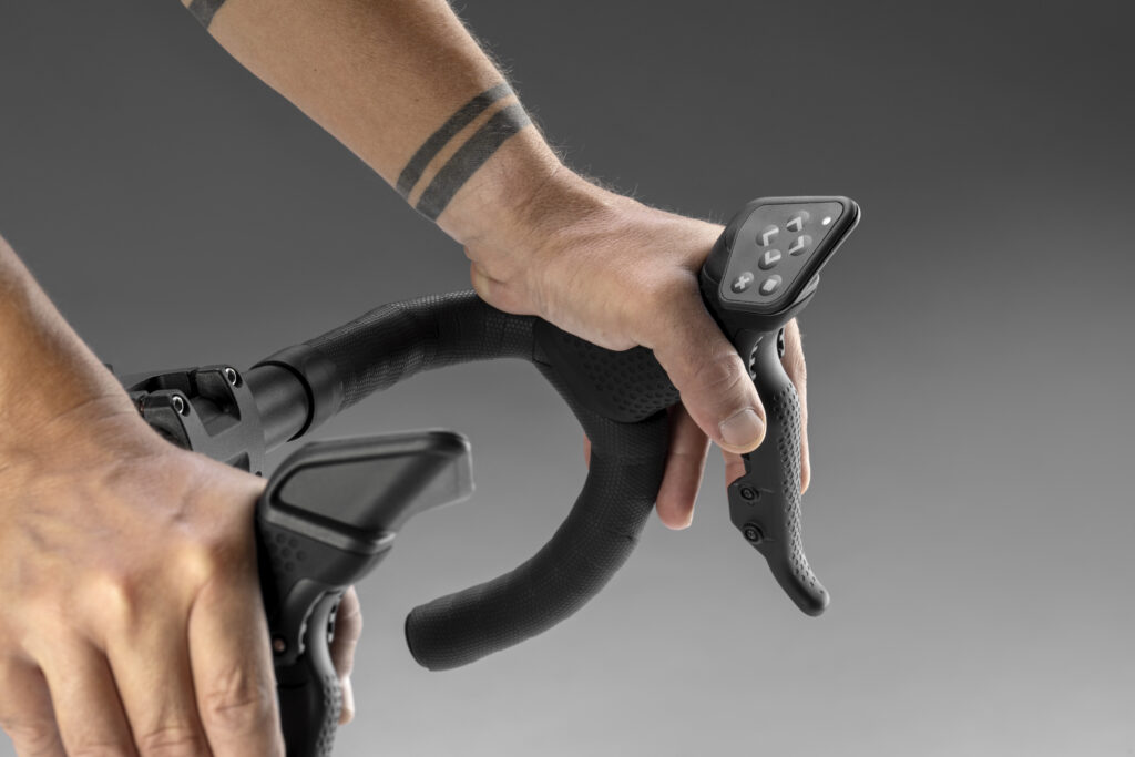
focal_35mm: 170
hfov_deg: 12.1
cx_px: 568
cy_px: 378
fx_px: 5360
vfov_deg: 8.1
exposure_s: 1/125
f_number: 16
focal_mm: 170
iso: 100
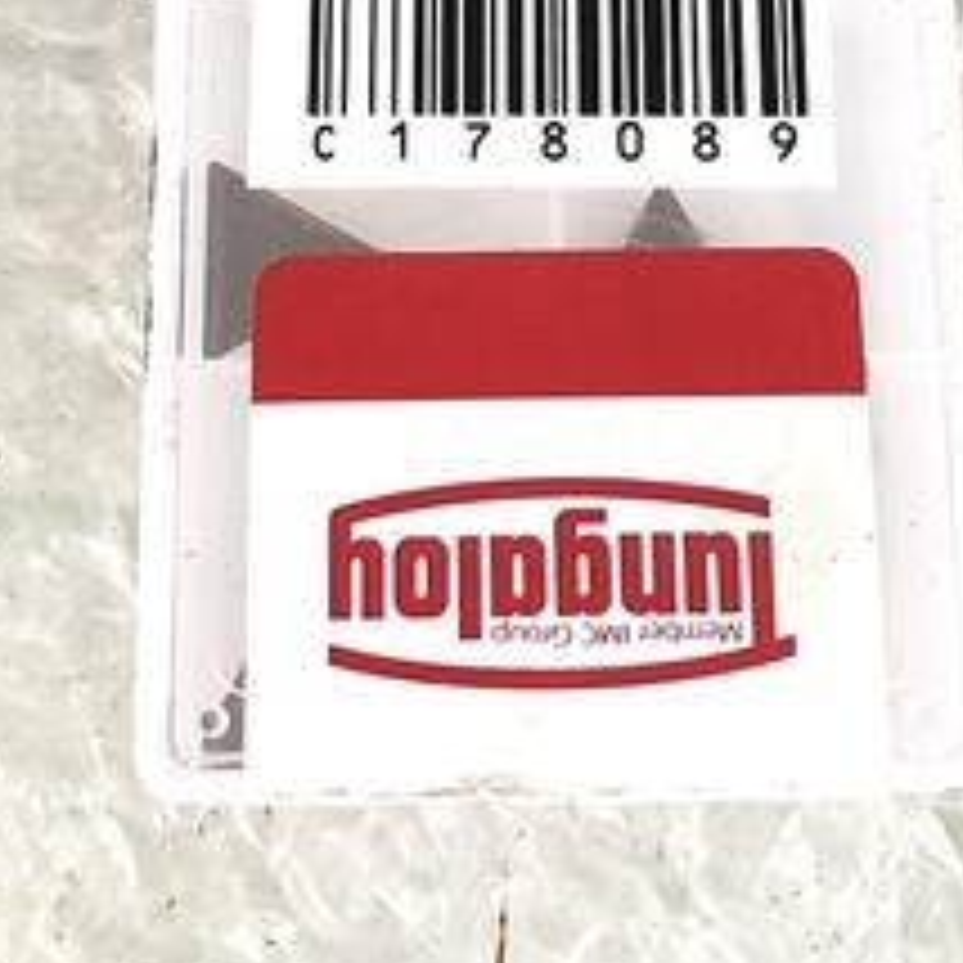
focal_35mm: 74
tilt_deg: -71.0
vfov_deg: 22.4
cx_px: 477
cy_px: -14
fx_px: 2329
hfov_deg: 23.4
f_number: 1.8
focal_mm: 3.99
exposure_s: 1/24
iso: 32
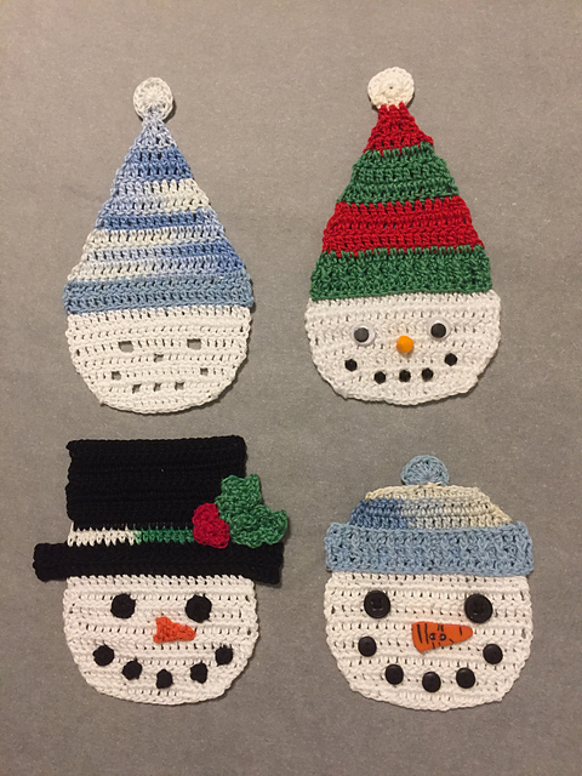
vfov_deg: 61.7
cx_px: 291
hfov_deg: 48.2
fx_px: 650
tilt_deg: -83.4
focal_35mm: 29
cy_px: 388
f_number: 2.2
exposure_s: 1/30
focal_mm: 4.15
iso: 200
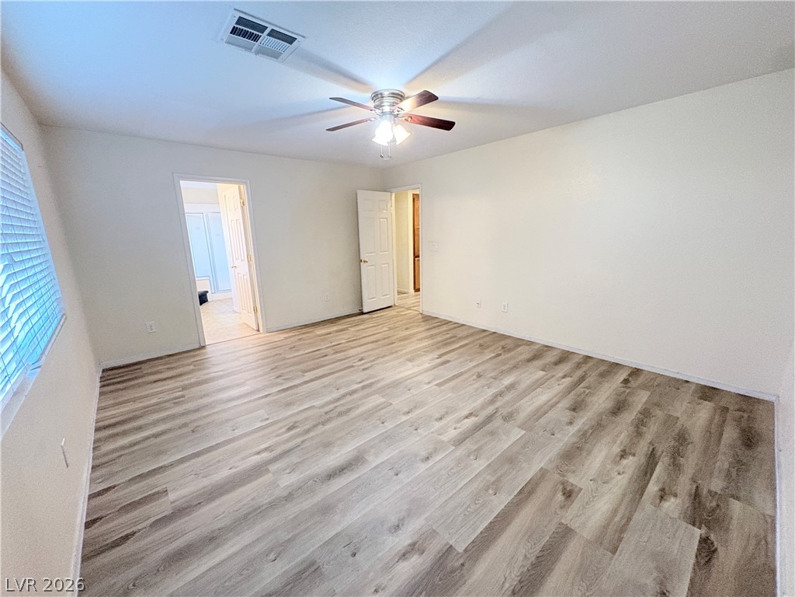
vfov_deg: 85.7
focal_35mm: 14
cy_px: 298
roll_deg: +1.7
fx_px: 322
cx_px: 398
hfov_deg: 102.1
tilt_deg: -12.3
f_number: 2.2
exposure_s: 1/60
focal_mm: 2.22
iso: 800
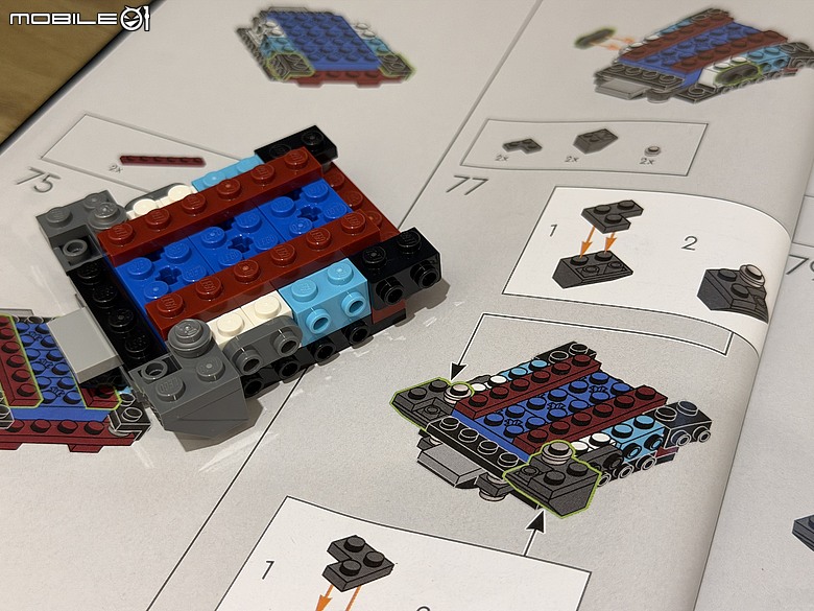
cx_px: 407
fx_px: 1129
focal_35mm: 48
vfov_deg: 30.3
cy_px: 306
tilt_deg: -45.3
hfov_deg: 39.7
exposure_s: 1/60
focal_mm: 6.76
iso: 200
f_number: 1.78
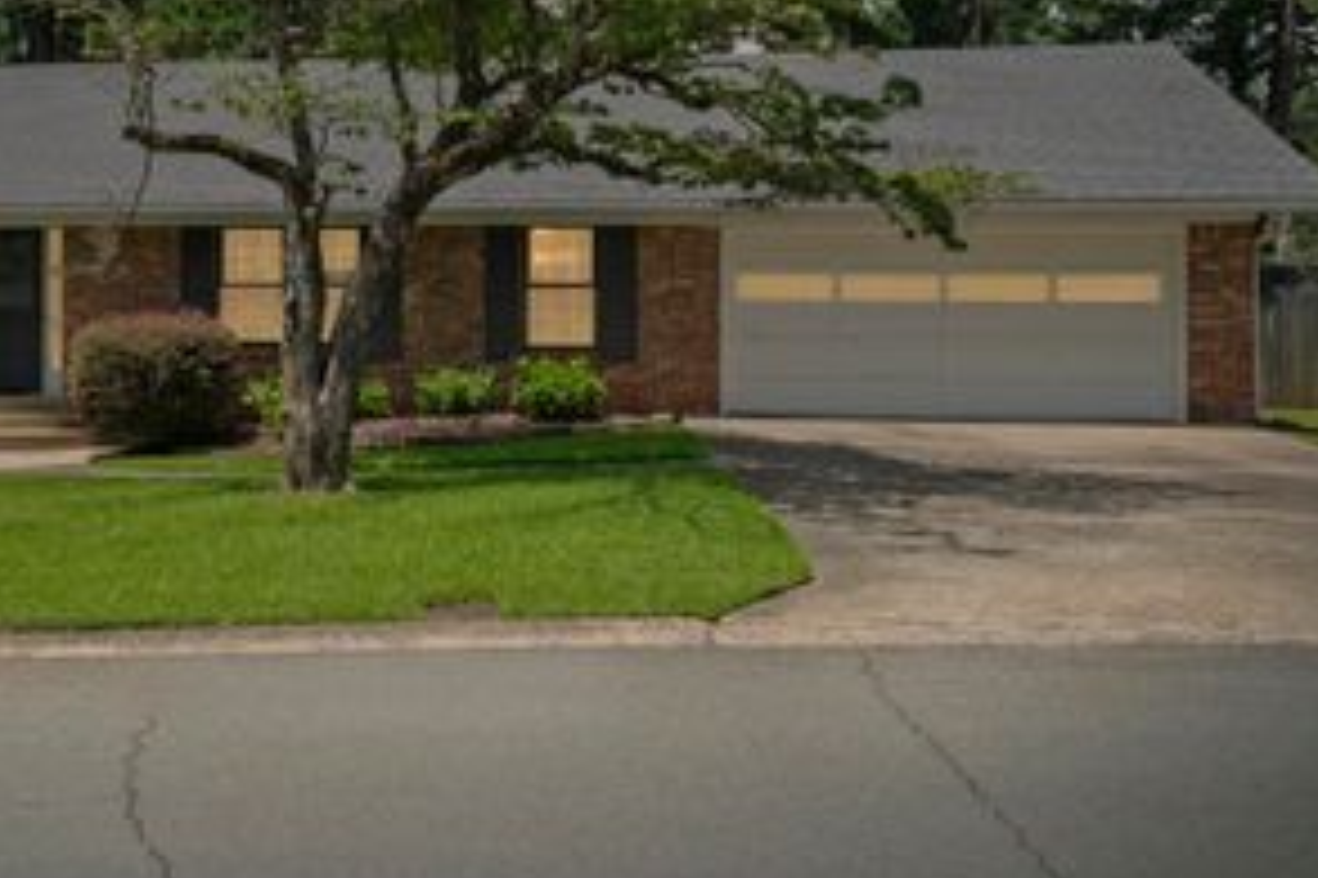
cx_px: 328
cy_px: 272
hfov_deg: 41.5
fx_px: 1683
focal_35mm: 46
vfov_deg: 29.0
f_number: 9
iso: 250
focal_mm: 18
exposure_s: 1/80
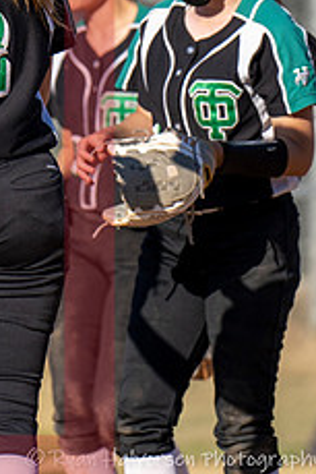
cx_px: 59
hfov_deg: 1.8
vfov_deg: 2.6
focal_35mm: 781
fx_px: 10267
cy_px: 13
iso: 160
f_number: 2.8
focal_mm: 200
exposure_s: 1/2500
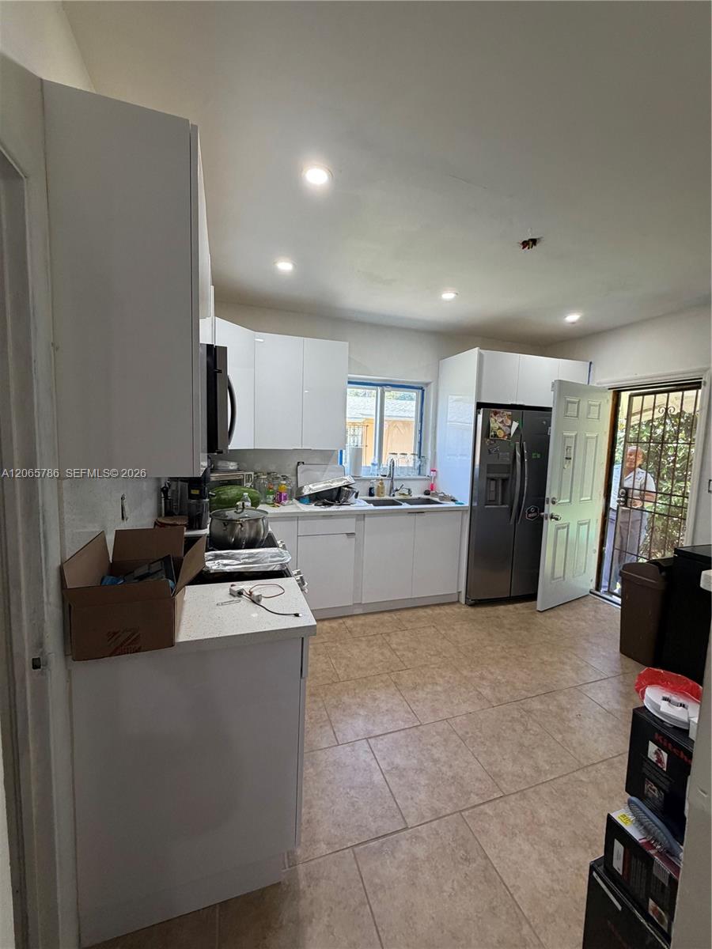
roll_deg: -0.4
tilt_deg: -7.8
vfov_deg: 102.1
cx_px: 356
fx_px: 384
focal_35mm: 14
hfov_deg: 85.7
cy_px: 474
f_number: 2.2
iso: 250
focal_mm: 2.22
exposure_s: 1/120
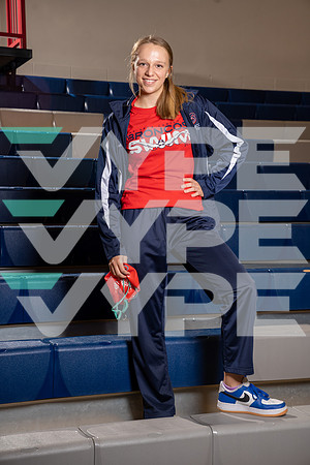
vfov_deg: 31.0
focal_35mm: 65
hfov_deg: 20.9
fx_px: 840
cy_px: 232
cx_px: 155
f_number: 5.6
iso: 320
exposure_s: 1/250
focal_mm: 65
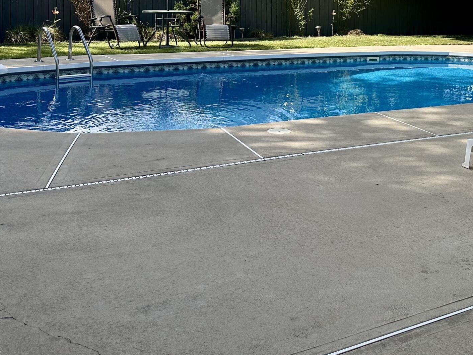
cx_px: 382
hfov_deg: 36.2
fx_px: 697
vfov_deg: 27.4
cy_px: 27
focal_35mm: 51
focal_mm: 6.86
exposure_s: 1/2410
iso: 80
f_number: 1.78
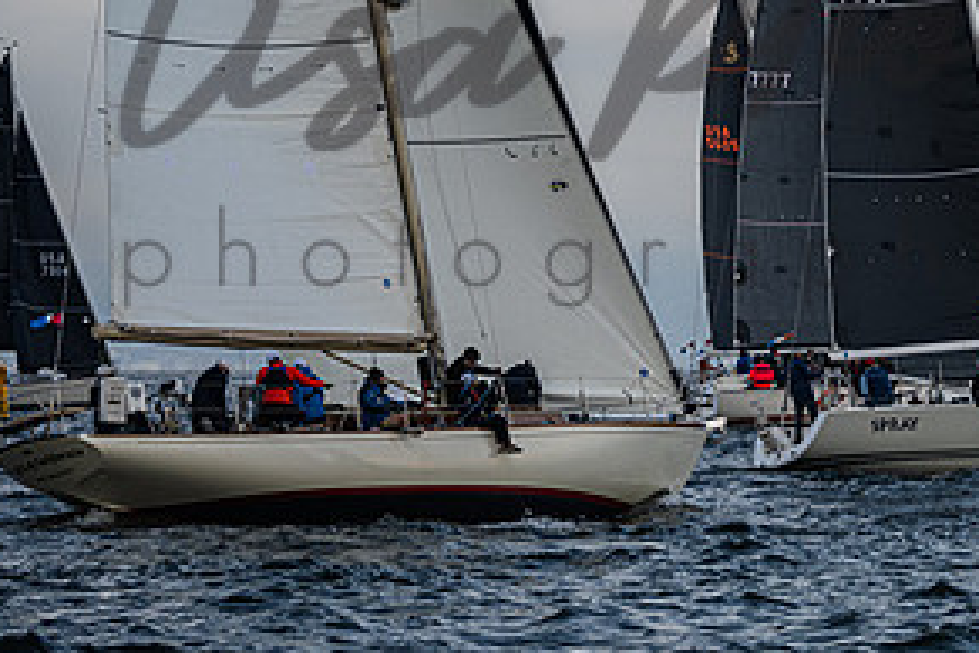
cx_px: 942
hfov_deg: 6.1
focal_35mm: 336
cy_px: 52
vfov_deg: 4.1
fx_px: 9137
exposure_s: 1/2000
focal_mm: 155
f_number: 5.6
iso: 400
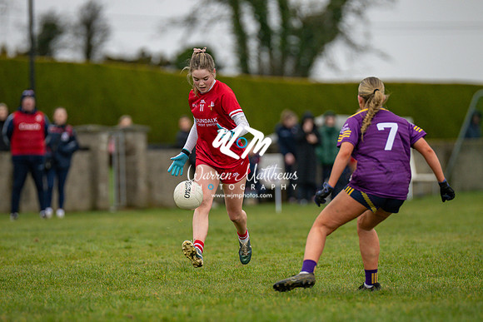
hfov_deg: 5.5
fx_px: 5038
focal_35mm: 375
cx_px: 219
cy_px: 222
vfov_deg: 3.7
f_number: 2.8
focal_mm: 270
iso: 450
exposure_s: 1/1000
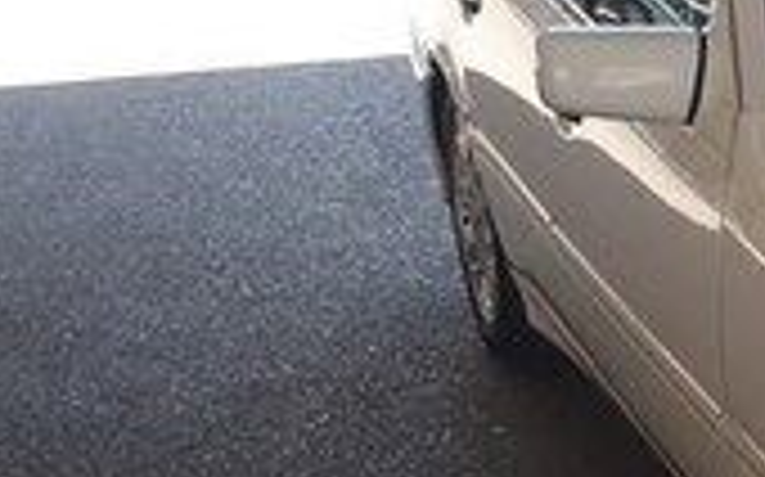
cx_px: 1318
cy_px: 452
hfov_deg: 16.2
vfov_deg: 11.7
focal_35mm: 111
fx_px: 2313
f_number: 1.9
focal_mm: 3.6
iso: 40
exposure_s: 1/215
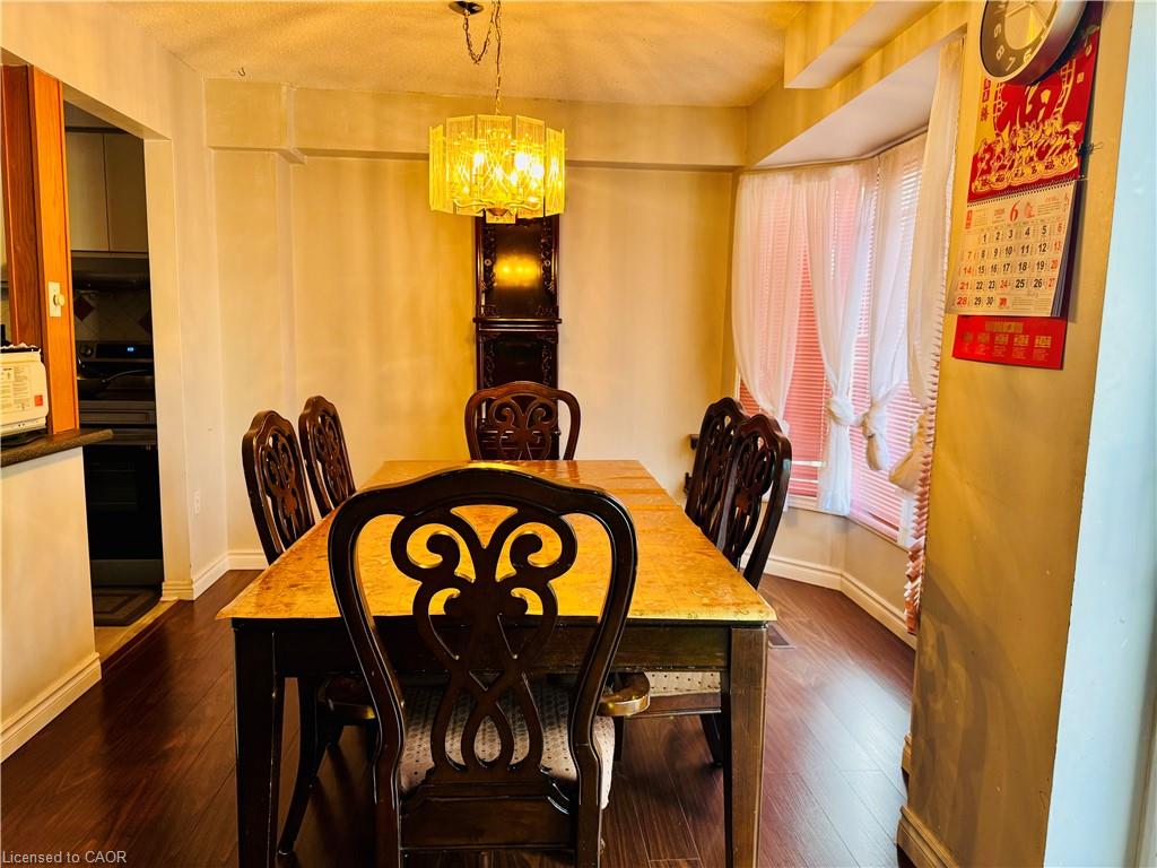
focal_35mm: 24
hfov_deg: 71.6
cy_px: 434
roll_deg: -0.9
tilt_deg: -7.2
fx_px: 802
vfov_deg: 56.8
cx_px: 578
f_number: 1.78
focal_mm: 6.76
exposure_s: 1/60
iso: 125
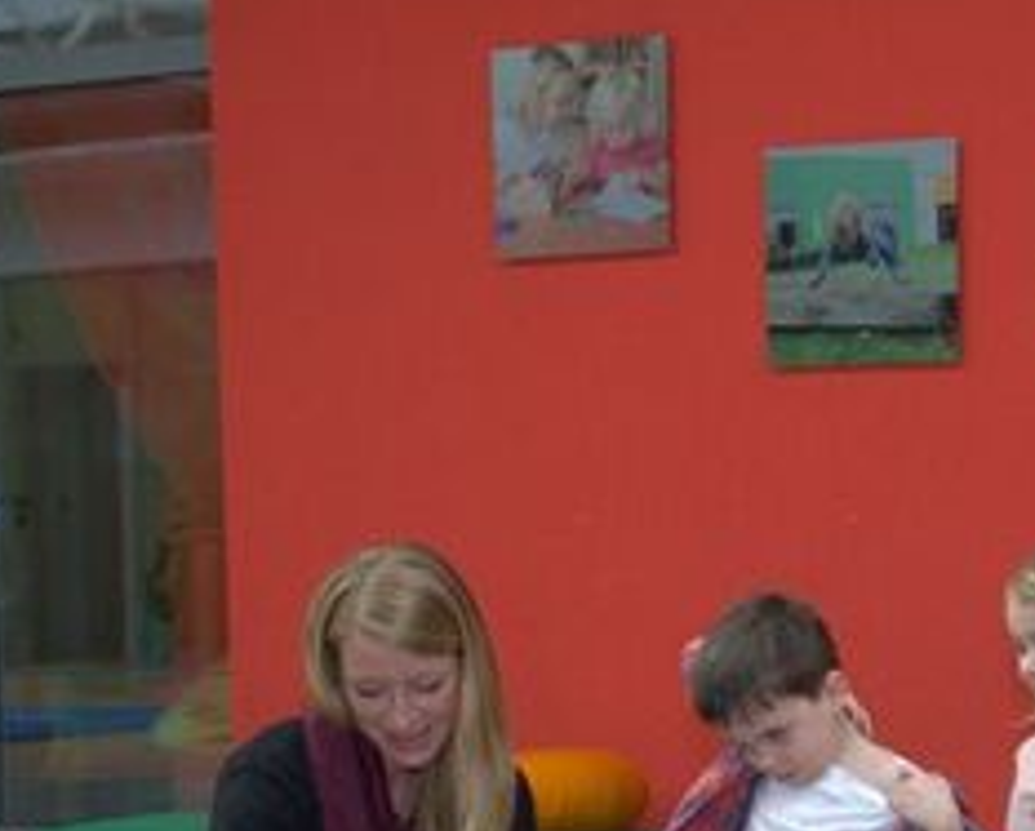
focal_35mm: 94
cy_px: 773
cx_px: 1230
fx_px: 2883
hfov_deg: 19.2
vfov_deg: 16.2
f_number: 4.2
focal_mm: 26
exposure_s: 1/125
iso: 100
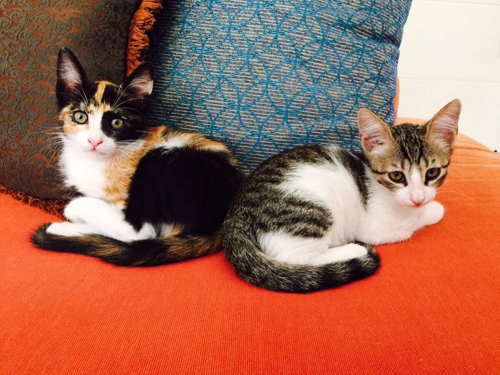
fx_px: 419
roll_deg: -3.8
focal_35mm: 29
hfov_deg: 61.7
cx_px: 250
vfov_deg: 48.2
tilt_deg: -20.0
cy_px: 188
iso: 40
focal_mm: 4.15
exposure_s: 1/15
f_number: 2.2
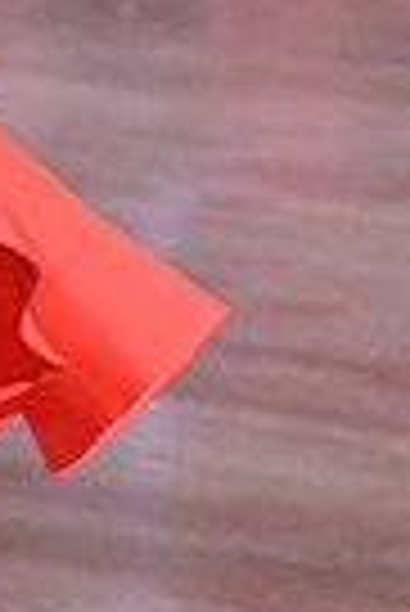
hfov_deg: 3.8
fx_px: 6185
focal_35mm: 363
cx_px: -273
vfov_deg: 5.5
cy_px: -657
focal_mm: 85
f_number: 5.6
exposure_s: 1/400
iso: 6400
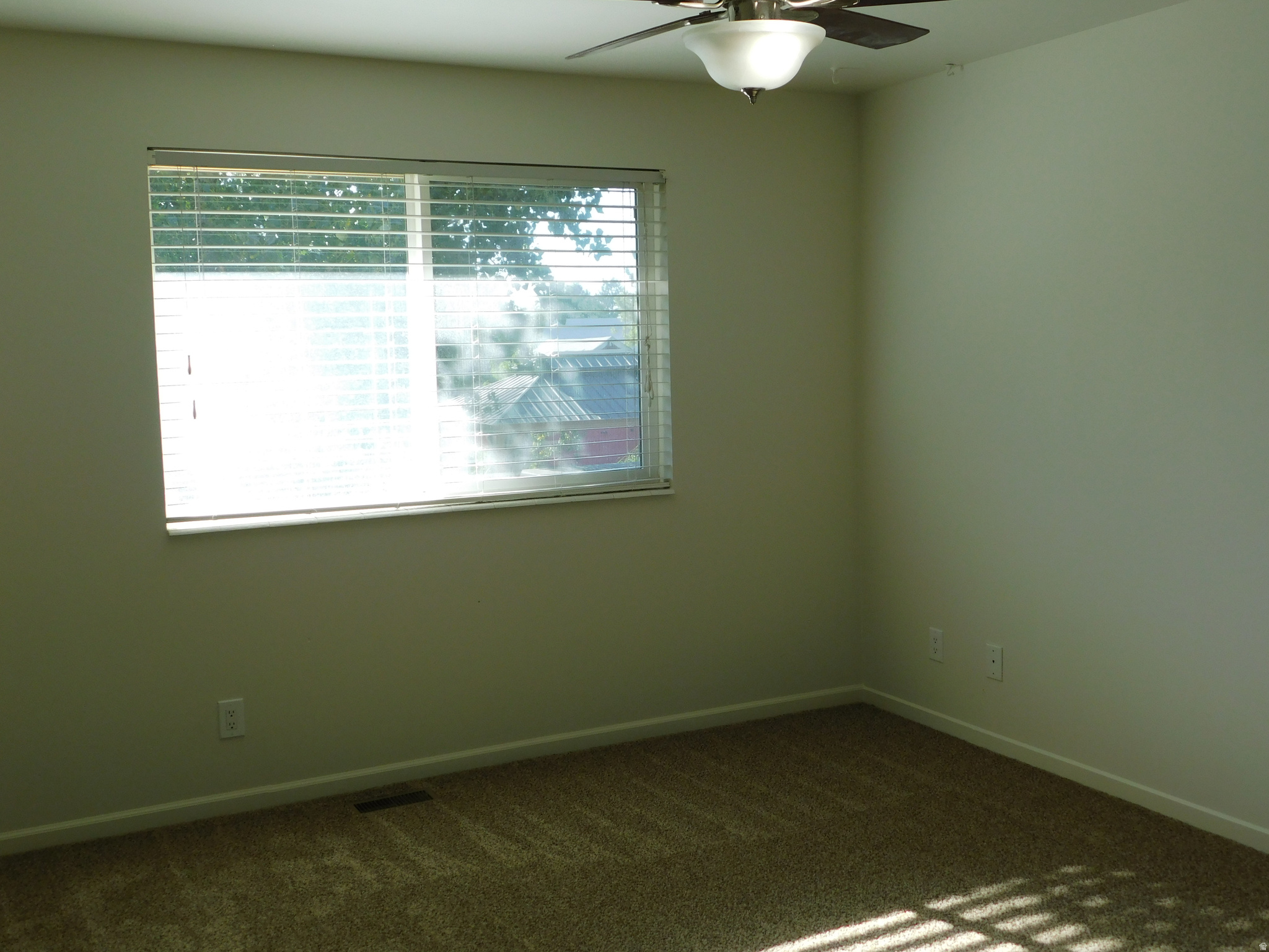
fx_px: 1320
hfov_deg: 51.4
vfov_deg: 39.7
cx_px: 634
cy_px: 476
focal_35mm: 36
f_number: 3.5
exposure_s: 1/100
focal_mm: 6.3
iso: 125
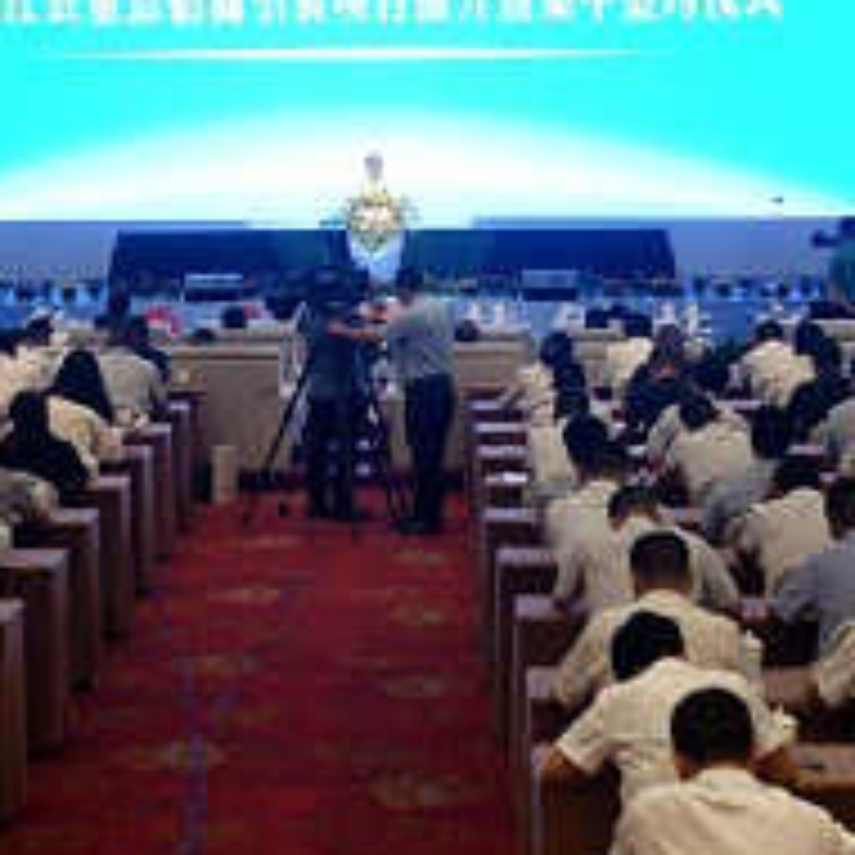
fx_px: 2375
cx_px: 252
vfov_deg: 20.2
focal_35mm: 85
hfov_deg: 20.3
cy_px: 187
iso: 400
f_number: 4.5
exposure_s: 1/50
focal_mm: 38
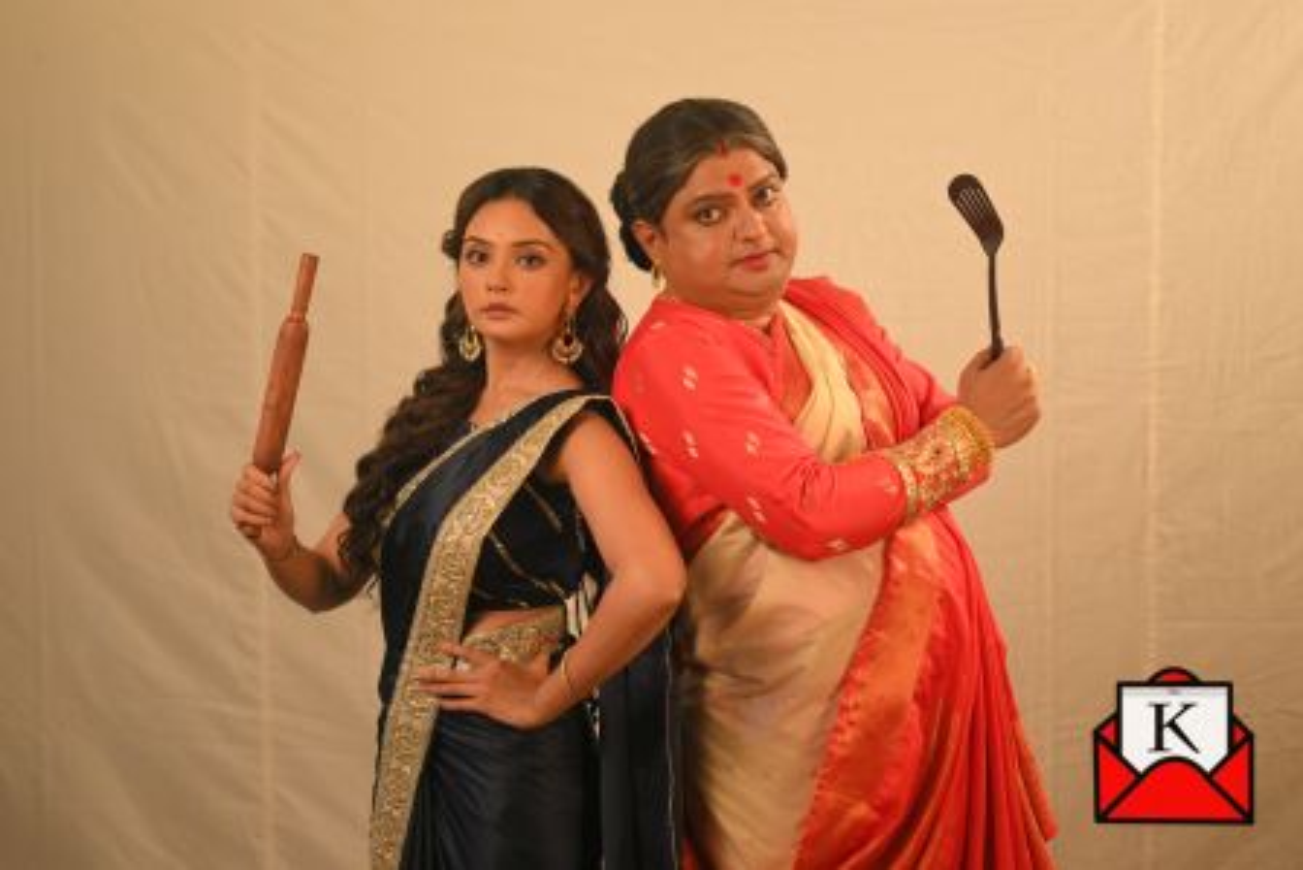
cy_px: 435
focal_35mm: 85
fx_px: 3077
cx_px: 652
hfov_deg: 23.9
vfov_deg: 16.1
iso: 4000
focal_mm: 85
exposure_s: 1/160
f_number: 1.8
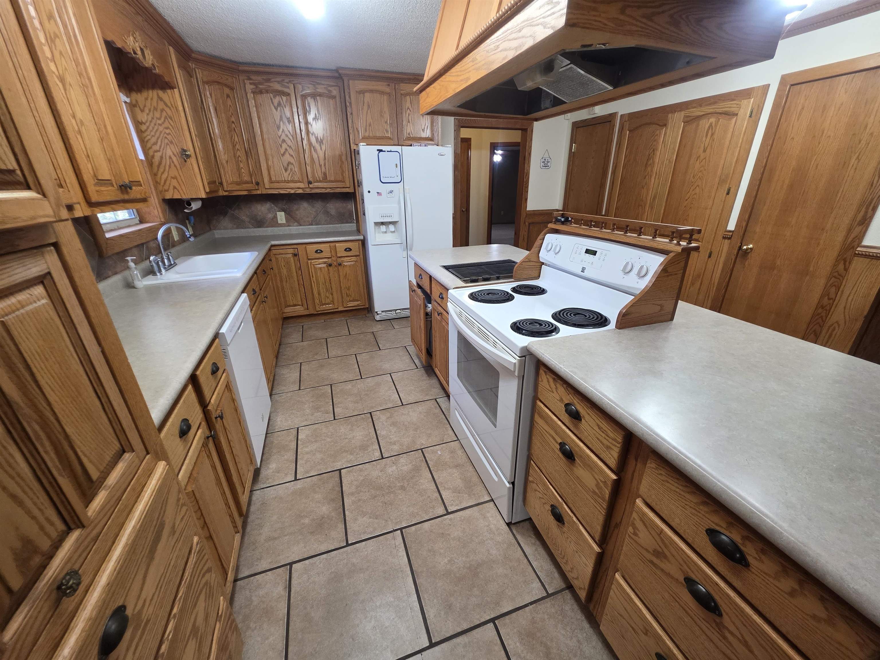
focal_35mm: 13
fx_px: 330
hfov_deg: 106.2
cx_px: 440
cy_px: 330
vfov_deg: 89.9
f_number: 1.9
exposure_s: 1/120
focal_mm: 2.2
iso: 250
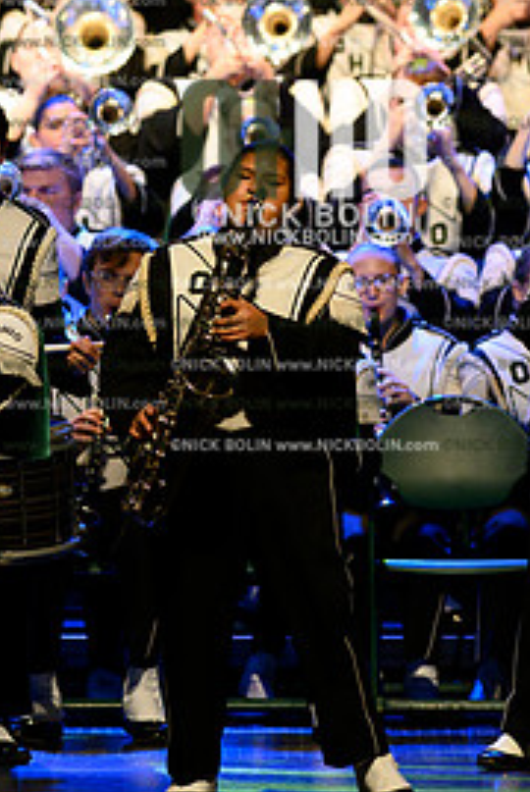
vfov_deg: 4.1
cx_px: 303
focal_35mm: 501
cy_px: 162
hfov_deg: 2.8
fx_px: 11035
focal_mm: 300
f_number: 4
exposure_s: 1/500
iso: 5000
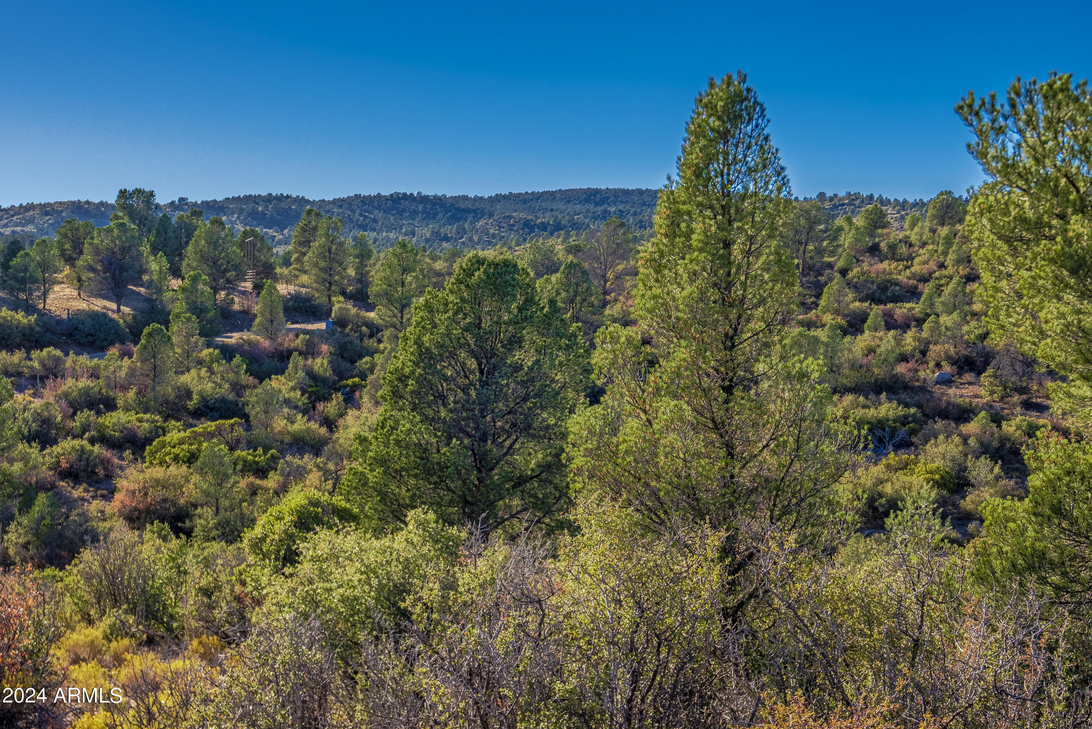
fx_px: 1486
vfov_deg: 27.5
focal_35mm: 49
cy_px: 364
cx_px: 546
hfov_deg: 40.3
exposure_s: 1/5000
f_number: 8
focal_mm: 33
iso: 160
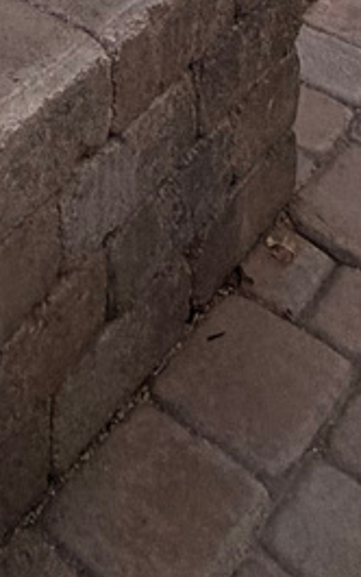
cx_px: -404
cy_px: -799
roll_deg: -0.9
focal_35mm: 86
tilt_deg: -1.5
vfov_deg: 14.9
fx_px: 1352
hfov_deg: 12.9
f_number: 2.2
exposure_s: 1/120
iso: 125
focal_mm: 2.22
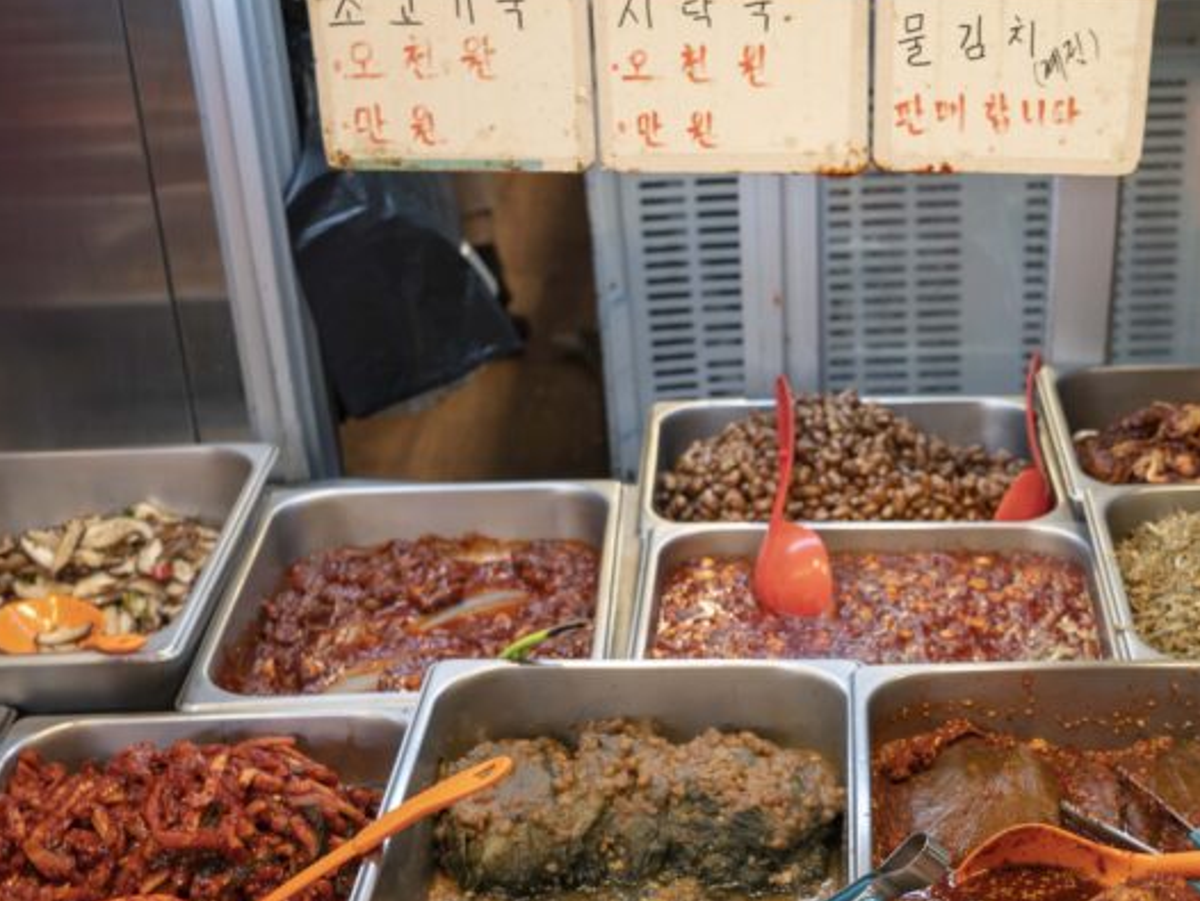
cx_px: 894
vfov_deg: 24.9
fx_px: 2012
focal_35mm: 58
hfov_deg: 32.6
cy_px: 715
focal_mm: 31
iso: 400
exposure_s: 1/160
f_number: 4.5
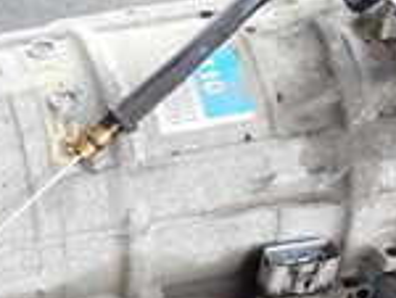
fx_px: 1146
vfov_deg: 14.5
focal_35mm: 100
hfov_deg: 19.5
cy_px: 338
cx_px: 119
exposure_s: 1/125
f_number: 2
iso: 200
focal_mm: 4.5
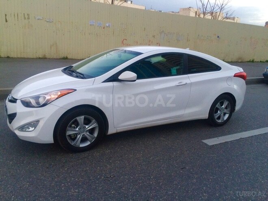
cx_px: 134
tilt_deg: -13.6
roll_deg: -3.8
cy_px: 100
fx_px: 225
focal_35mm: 29
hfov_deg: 61.7
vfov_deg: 48.2
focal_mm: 4.15
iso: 64
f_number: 2.2
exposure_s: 1/33
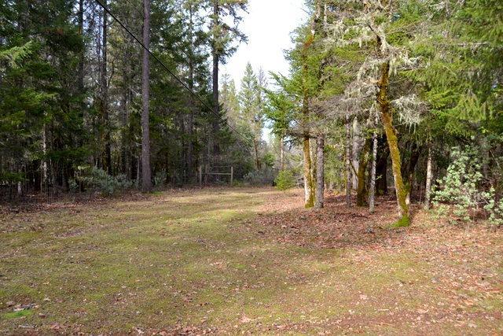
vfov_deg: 36.9
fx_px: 503
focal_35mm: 36
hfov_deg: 53.1
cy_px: 168
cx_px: 252
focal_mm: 24
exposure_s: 1/200
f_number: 5.6
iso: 100
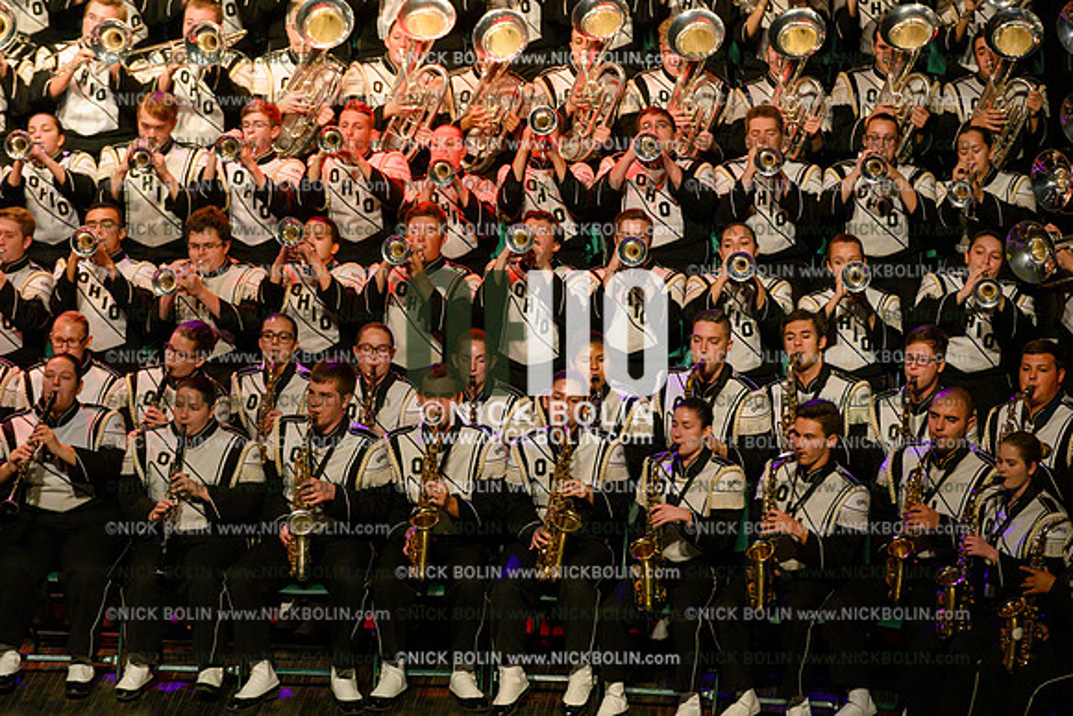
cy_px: 358
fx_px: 5962
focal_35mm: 200
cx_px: 536
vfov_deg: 6.9
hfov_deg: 10.3
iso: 5000
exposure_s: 1/500
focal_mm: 200
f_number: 4
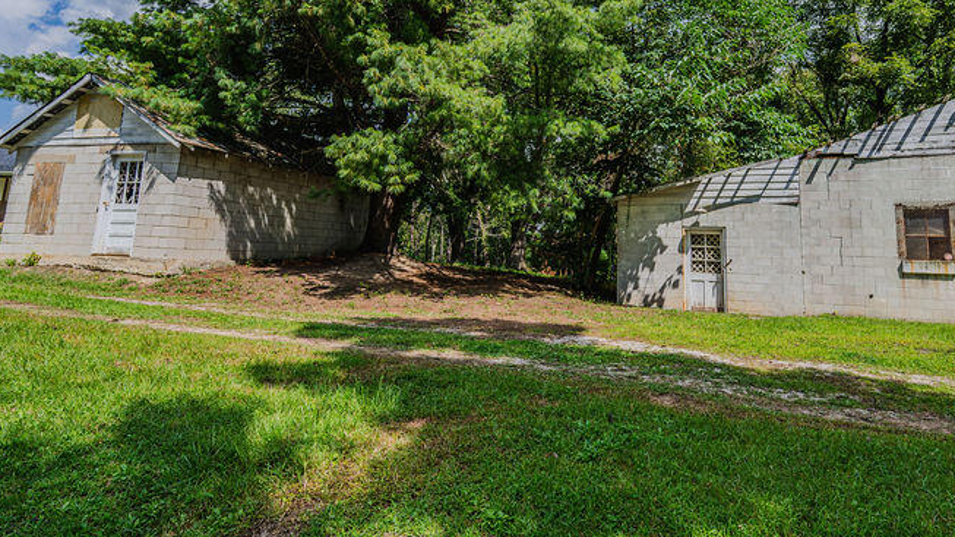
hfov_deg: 78.1
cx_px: 557
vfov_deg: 48.2
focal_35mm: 23
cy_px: 159
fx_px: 582
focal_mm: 14
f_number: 4
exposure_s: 1/3200
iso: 400
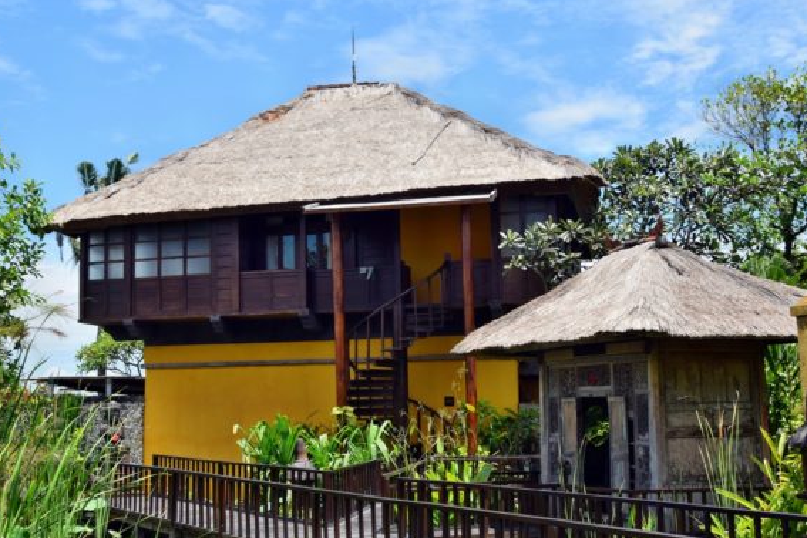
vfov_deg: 30.5
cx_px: 394
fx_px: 986
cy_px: 300
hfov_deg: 44.5
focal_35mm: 44
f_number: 10
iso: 140
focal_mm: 26
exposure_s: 1/200
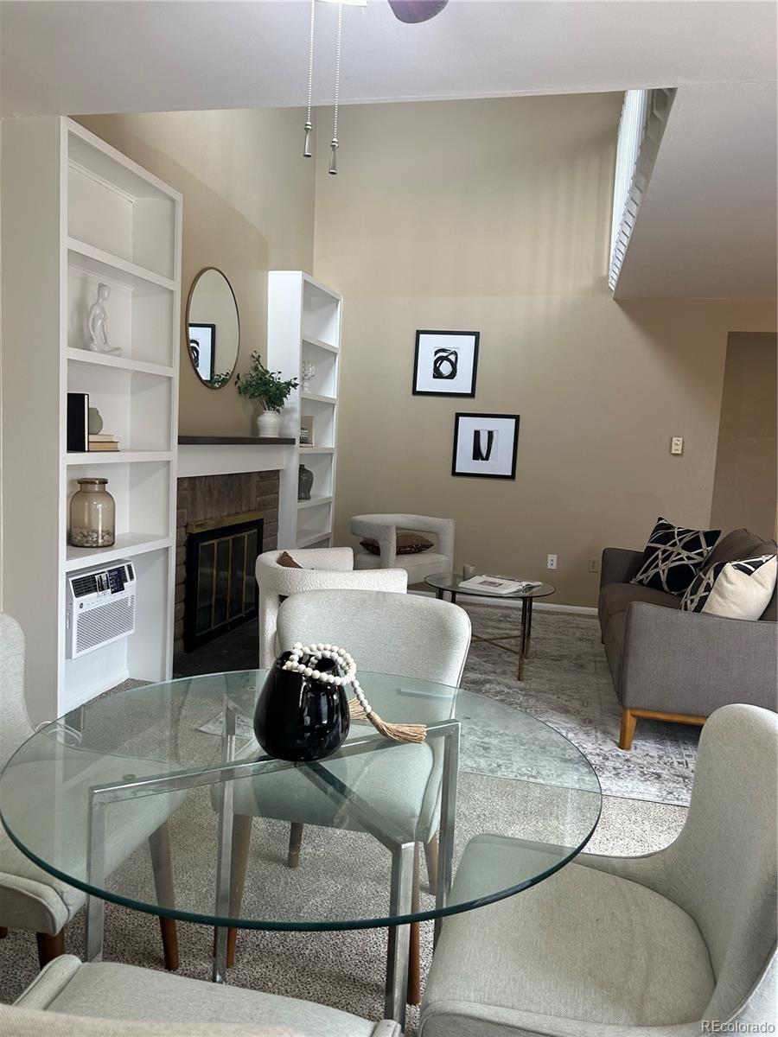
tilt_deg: -5.7
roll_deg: -3.4
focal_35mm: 26
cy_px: 518
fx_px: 779
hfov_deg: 53.1
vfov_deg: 67.3
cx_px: 389
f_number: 1.5
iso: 80
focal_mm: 5.7
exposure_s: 1/60
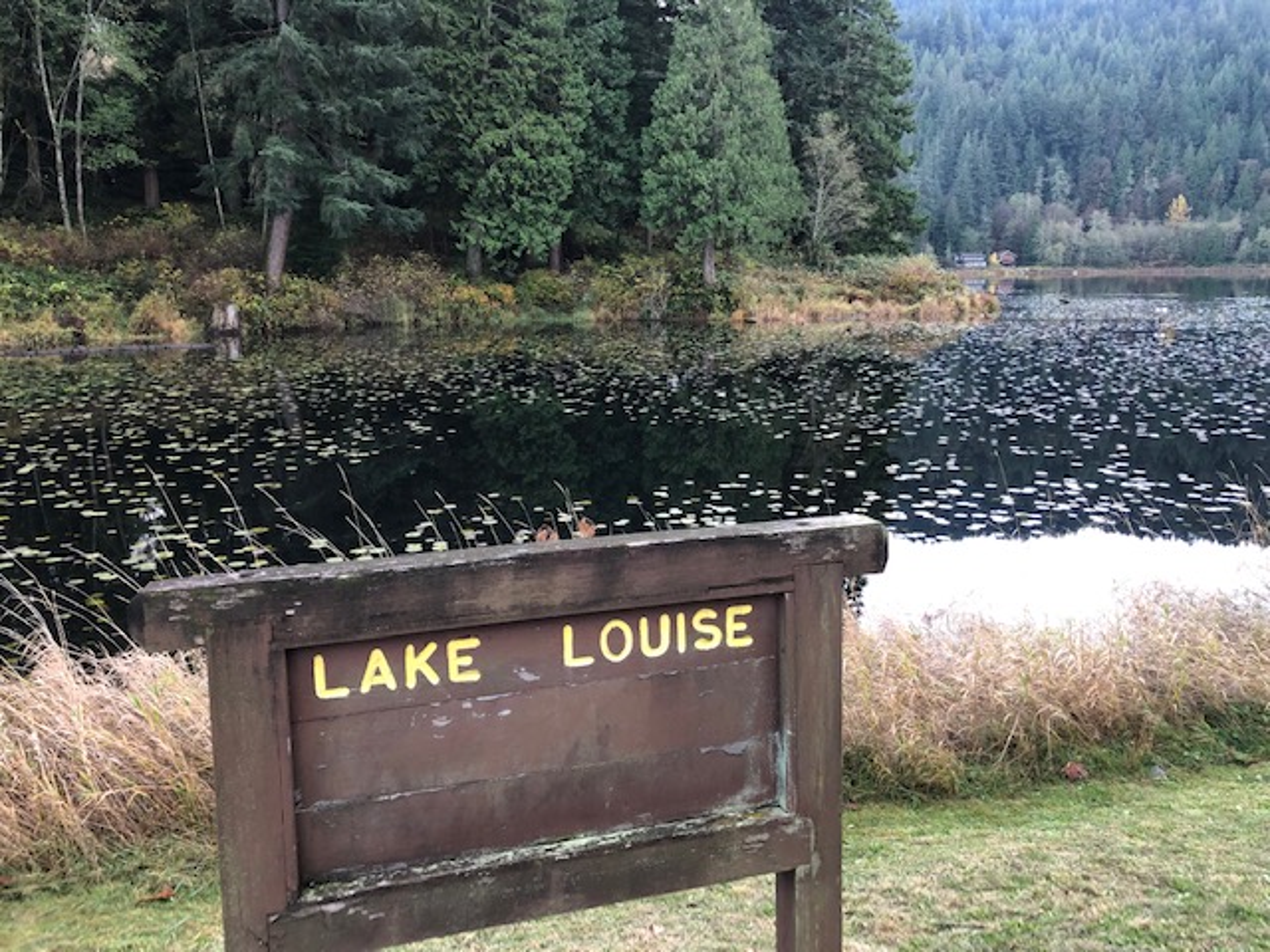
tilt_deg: -11.4
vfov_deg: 49.7
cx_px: 635
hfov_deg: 63.4
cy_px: 476
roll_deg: -0.3
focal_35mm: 28
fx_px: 1027
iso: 25
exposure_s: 1/40
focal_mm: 3.99
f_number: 1.8
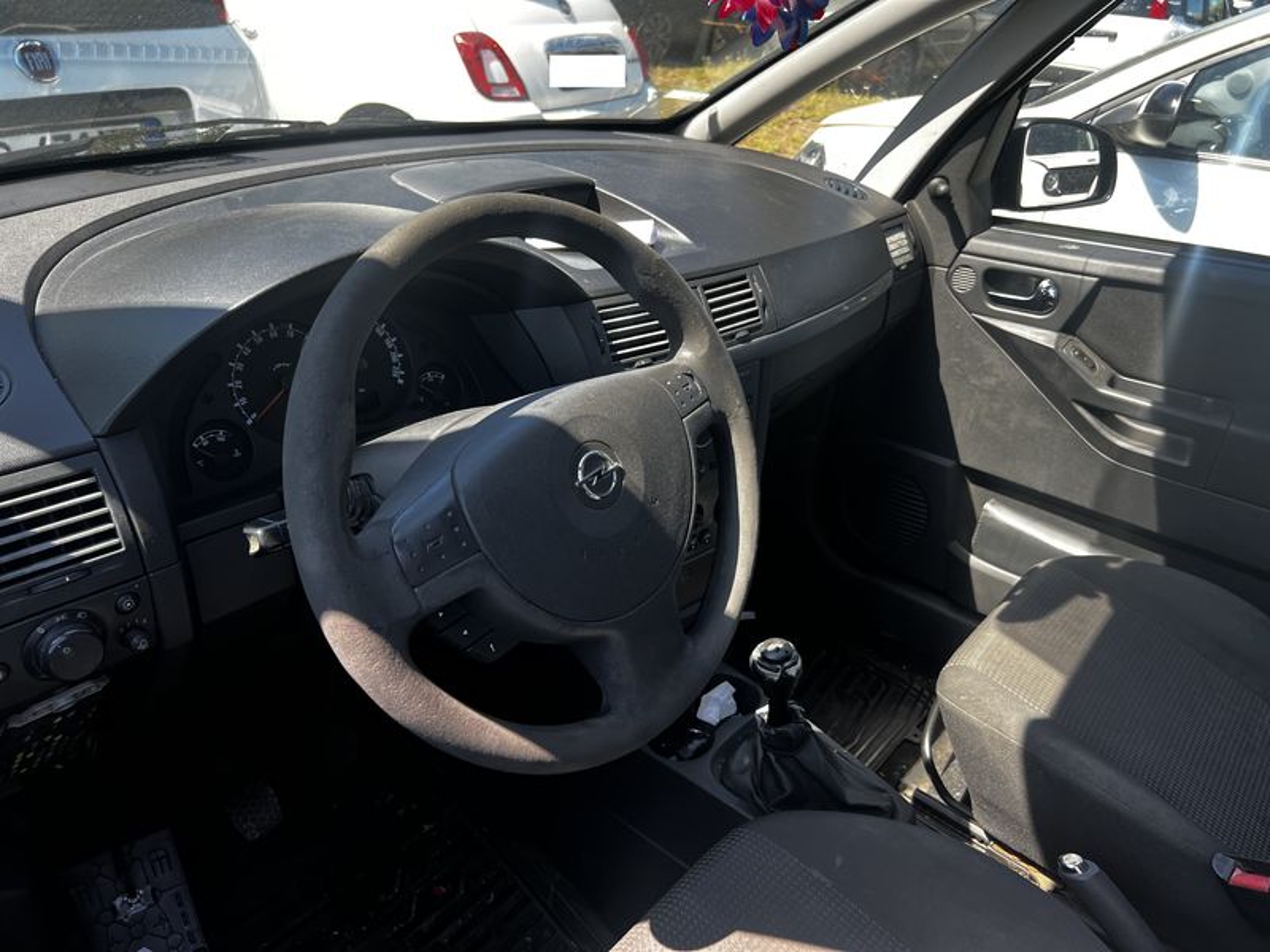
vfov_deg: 53.1
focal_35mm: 26
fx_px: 954
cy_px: 476
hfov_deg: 67.3
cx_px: 635
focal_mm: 5.7
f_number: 1.5
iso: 40
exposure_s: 1/274
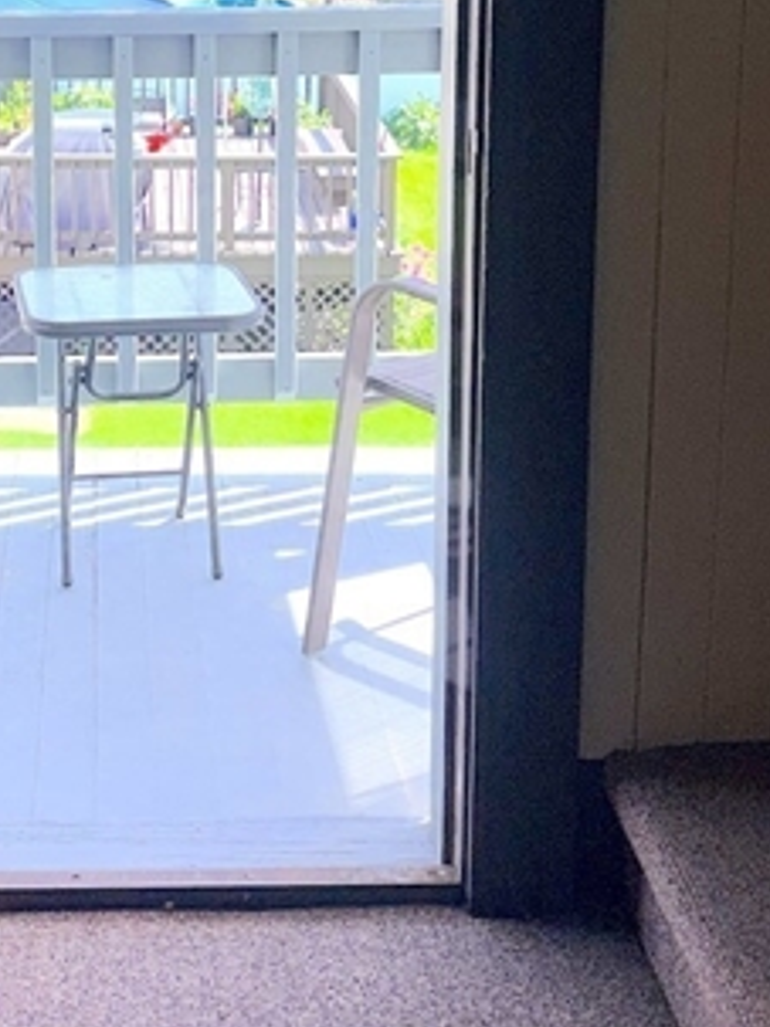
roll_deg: +0.9
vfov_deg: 28.3
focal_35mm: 66
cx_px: 126
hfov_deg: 21.9
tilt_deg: -11.0
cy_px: 115
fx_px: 1959
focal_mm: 5.96
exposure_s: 1/667
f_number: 1.6
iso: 64
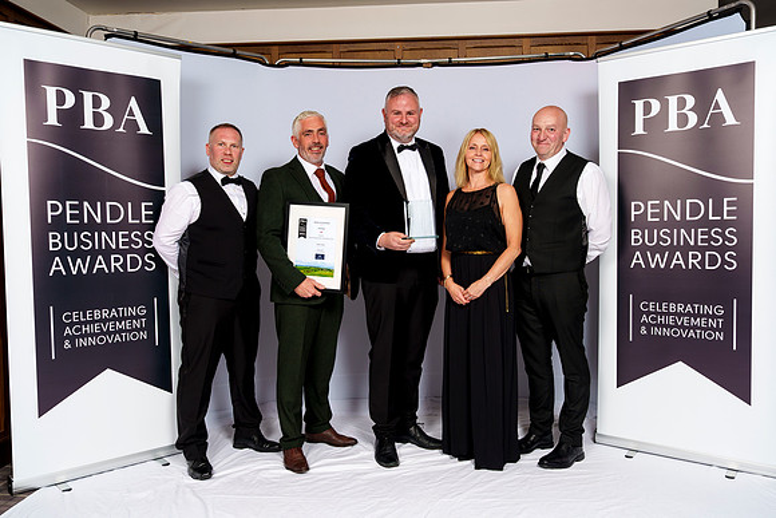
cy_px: 259
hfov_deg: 62.5
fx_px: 640
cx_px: 388
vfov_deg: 44.1
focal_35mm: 30
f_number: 8
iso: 100
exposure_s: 1/125
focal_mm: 29
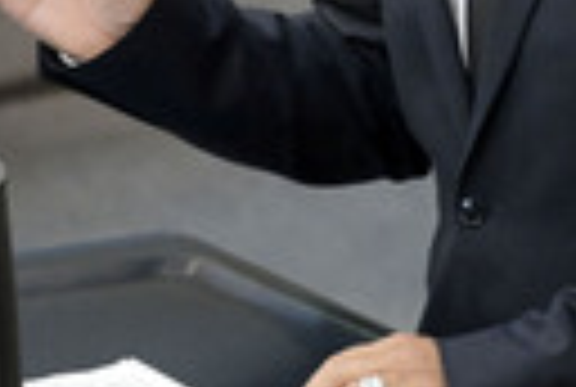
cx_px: 421
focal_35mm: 1264
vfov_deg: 1.1
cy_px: -158
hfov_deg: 1.6
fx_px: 20271
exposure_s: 1/400
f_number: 5.6
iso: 8000
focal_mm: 360
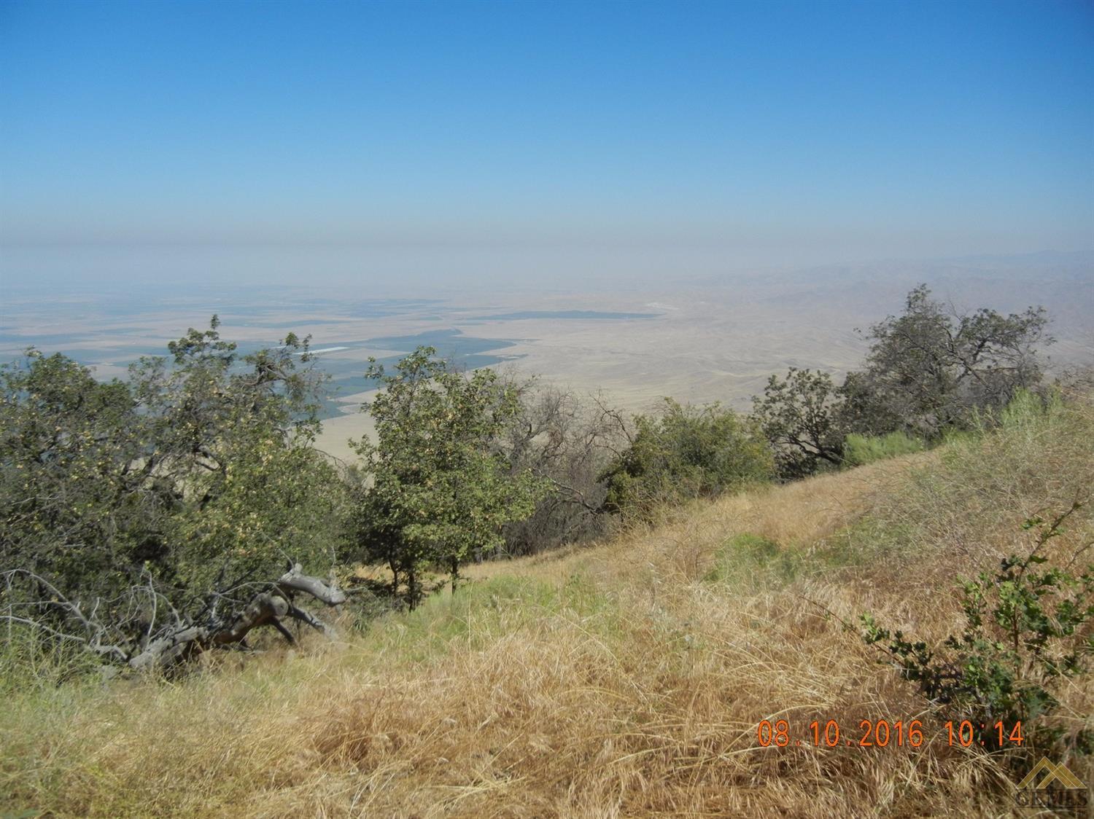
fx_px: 948
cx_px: 547
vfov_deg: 46.8
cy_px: 410
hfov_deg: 60.0
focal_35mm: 30
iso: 160
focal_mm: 5.4
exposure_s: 1/590
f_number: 7
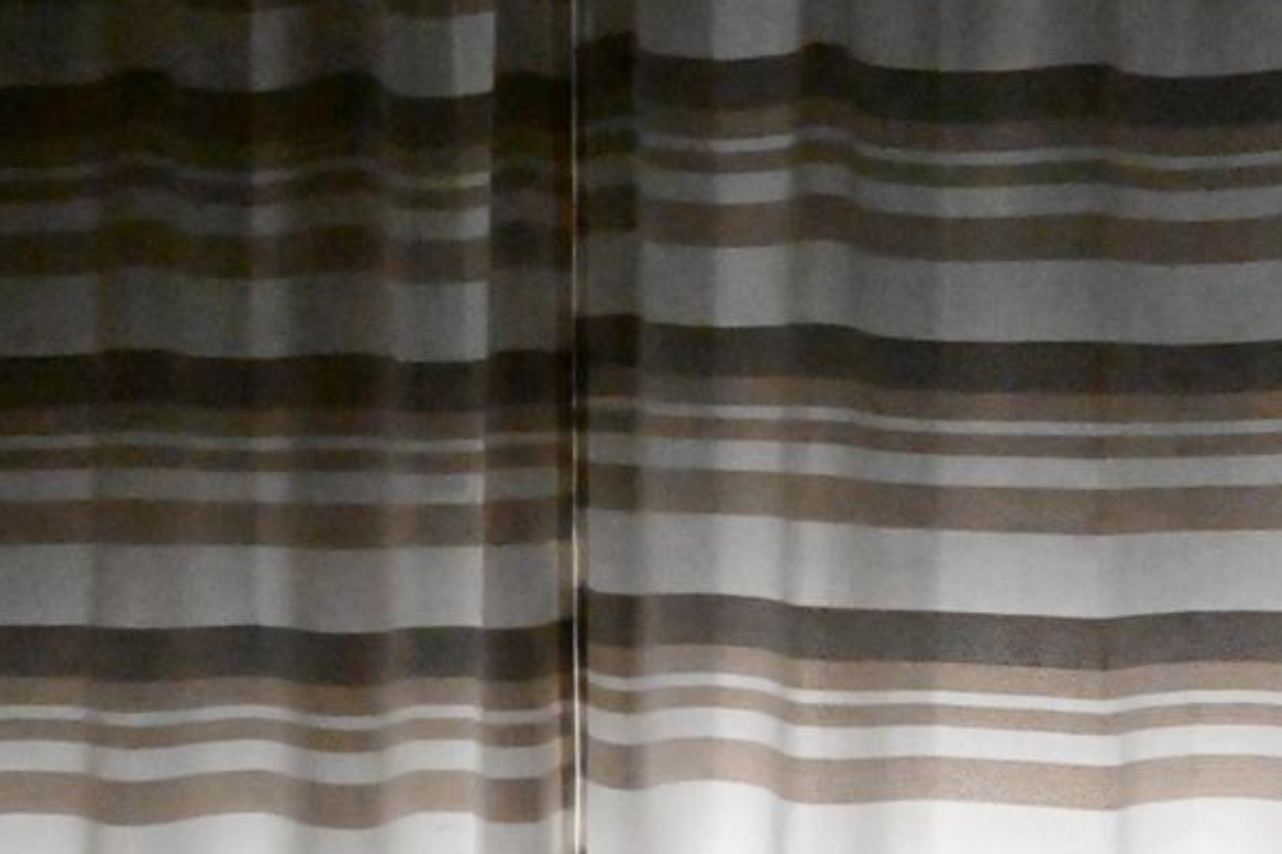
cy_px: 507
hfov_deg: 27.2
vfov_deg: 18.4
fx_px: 2634
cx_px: 468
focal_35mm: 74
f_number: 2.8
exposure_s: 1/125
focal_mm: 24
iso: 25600
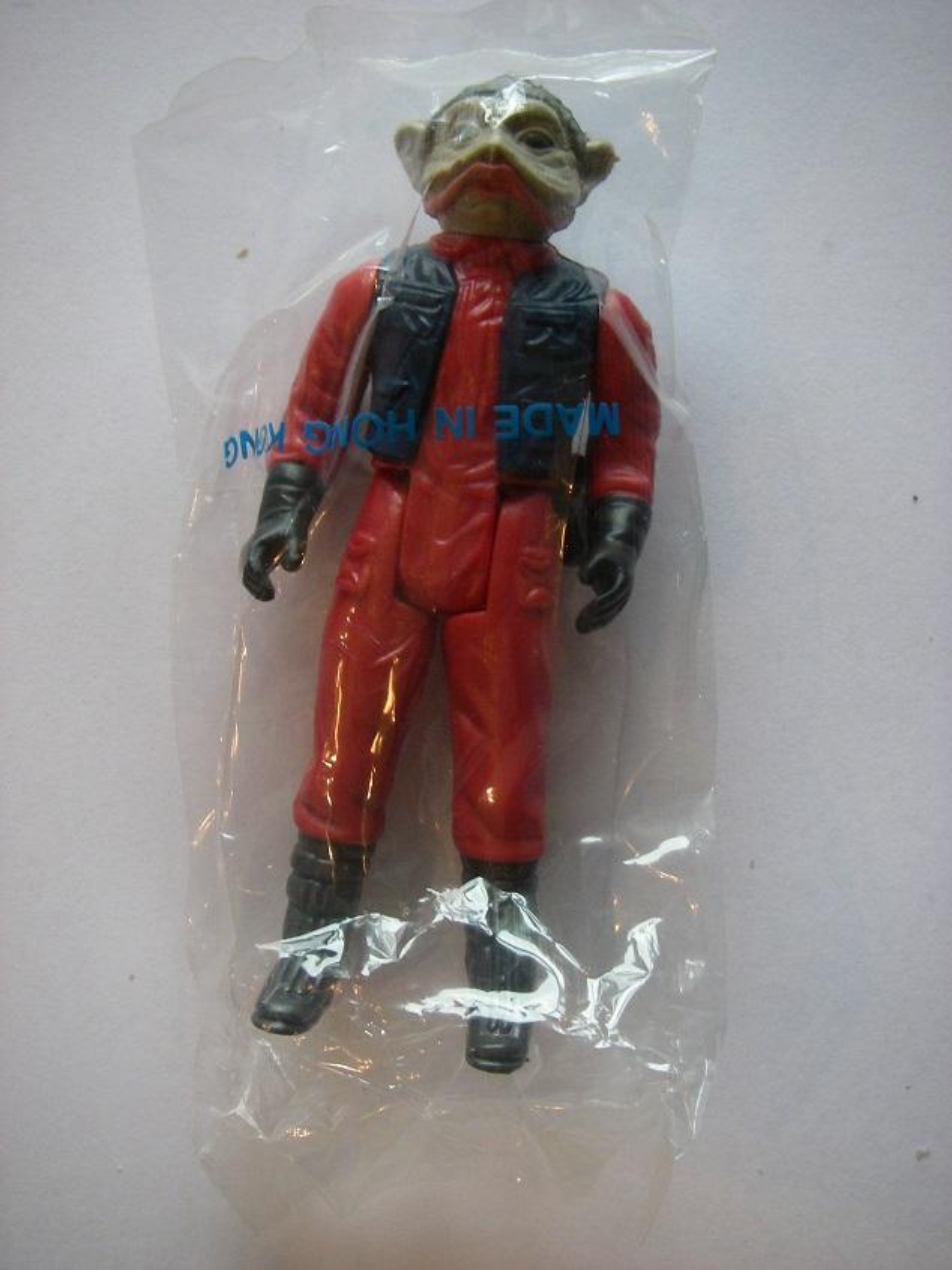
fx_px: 1393
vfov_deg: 49.0
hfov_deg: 37.7
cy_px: 635
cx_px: 476
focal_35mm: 38
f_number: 3.3
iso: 200
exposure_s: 1/40
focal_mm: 6.3
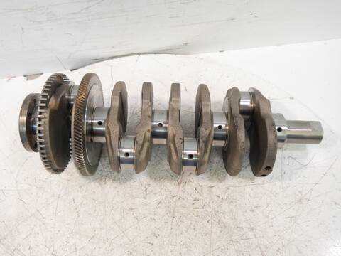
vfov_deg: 44.2
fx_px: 315
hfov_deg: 56.8
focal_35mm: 32
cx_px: 170
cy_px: 128
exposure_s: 1/60
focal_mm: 16
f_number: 3.9
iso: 640
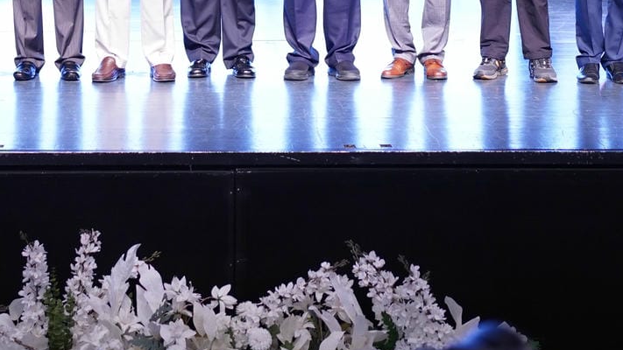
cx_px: 223
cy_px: -170
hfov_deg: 21.5
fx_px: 1635
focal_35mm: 99
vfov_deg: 11.7
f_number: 2.2
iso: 400
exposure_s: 1/50
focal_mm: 35
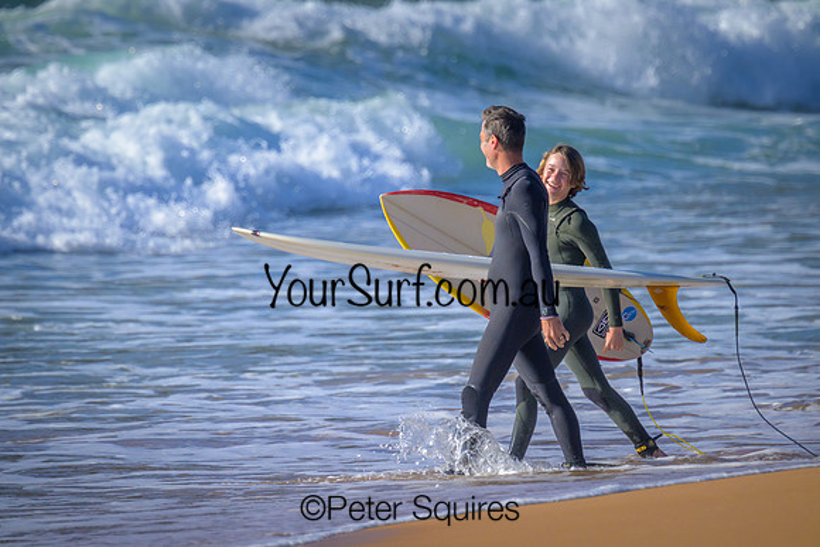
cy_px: 274
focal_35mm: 800
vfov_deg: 1.7
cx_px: 410
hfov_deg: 2.6
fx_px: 18226
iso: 1600
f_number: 11
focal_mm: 800
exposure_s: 1/2500
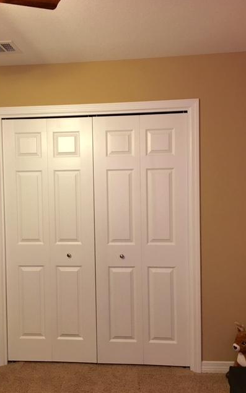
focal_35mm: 31
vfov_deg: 61.2
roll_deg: +2.0
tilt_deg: -1.4
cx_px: 100
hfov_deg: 40.5
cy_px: 196
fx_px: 332
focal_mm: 4.15
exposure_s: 1/15
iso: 64
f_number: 2.2
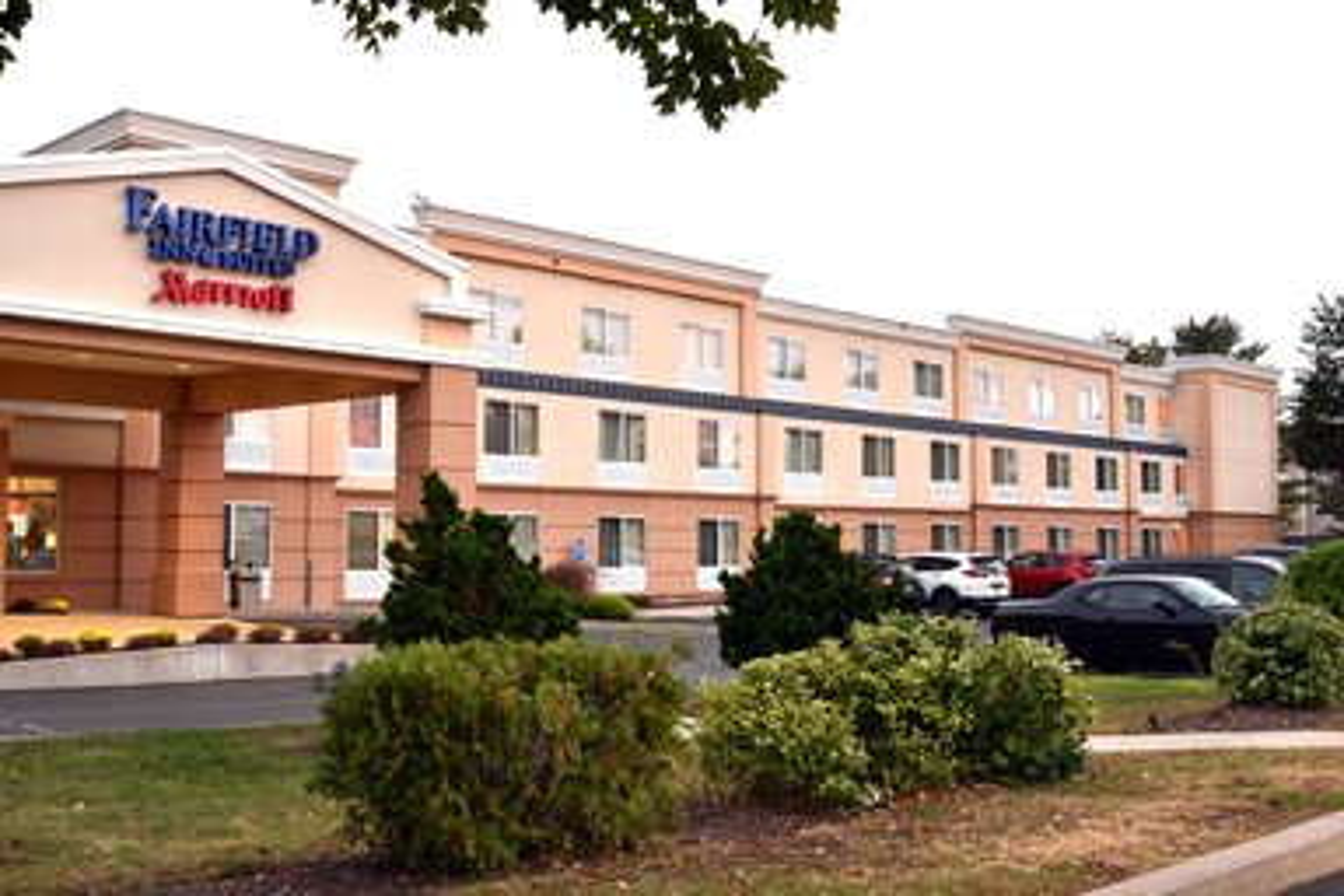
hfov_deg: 50.7
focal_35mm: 38
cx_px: 672
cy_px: 448
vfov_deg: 35.1
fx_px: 1419
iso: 100
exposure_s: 1.3
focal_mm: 38
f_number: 13
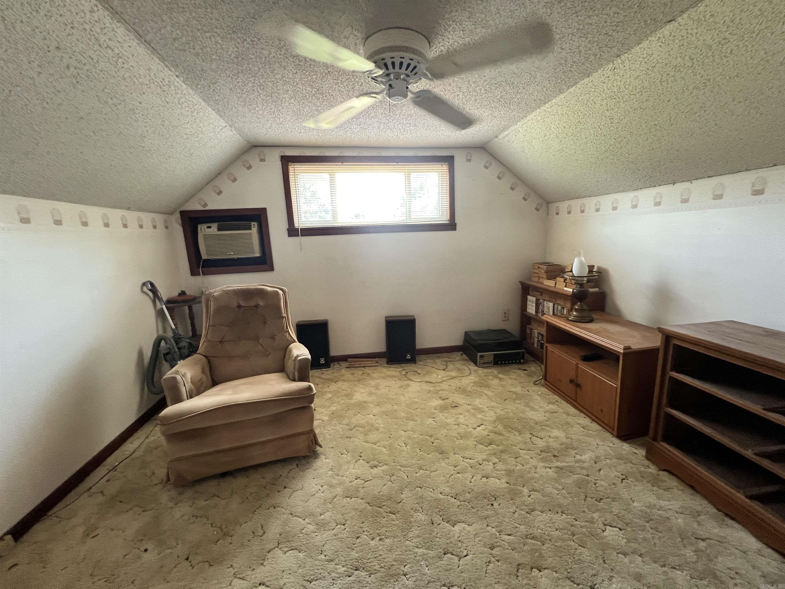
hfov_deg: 106.2
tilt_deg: -11.2
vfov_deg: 89.9
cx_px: 392
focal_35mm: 13
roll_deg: +2.4
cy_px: 294
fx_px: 295
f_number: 1.8
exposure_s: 1/60
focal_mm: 1.57
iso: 250
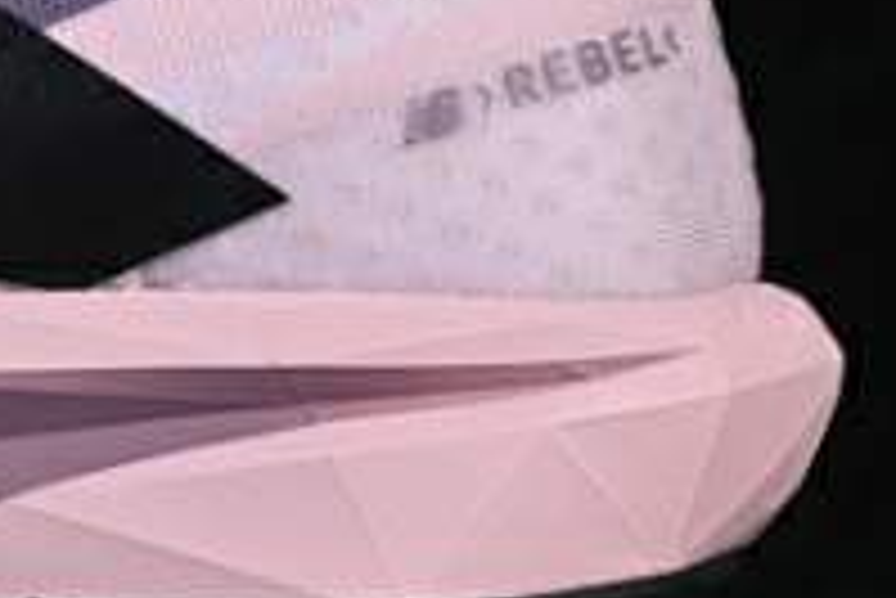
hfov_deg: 7.4
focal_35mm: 275
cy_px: -22
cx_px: -257
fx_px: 6849
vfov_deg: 5.0
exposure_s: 1/80
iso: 160
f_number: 8
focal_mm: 50
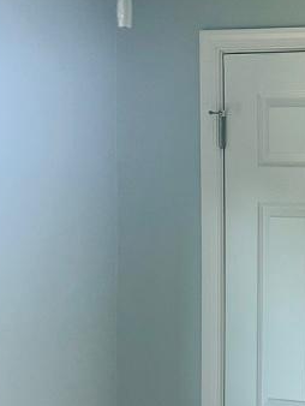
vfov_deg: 16.6
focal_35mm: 118
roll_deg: -3.1
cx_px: 520
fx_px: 1385
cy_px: 312
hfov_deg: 11.8
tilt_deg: -3.2
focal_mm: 5.7
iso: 80
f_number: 1.5
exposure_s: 1/121
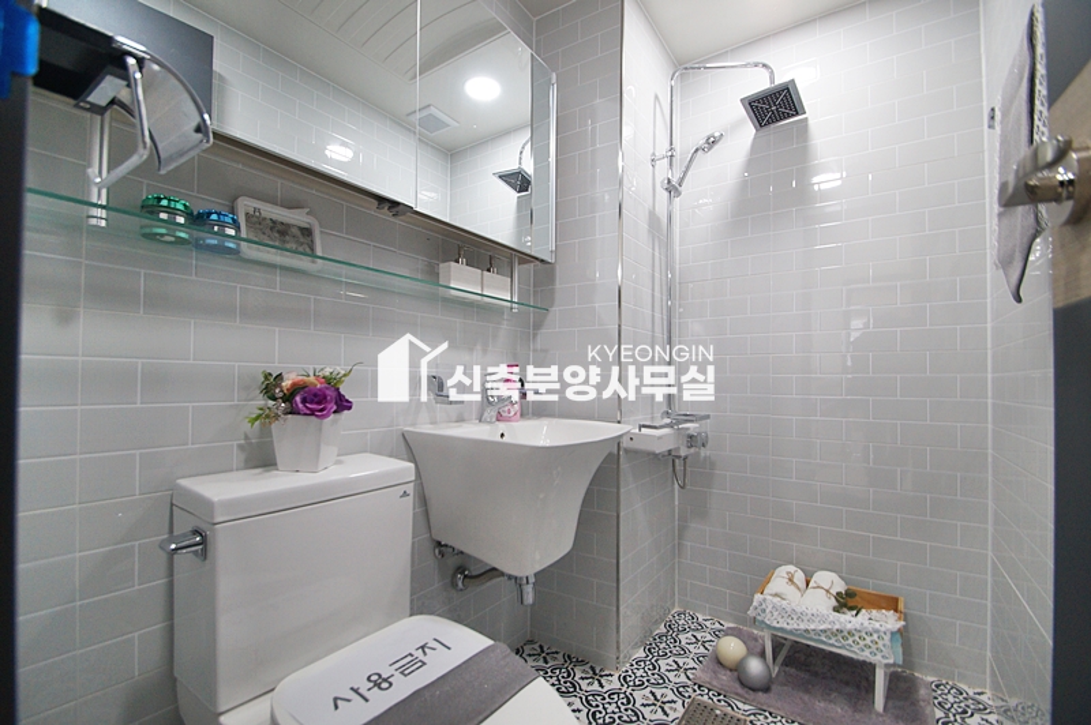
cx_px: 546
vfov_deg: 77.2
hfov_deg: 100.4
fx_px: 454
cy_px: 362
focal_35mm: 15
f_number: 4
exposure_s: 1/80
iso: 800
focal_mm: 10
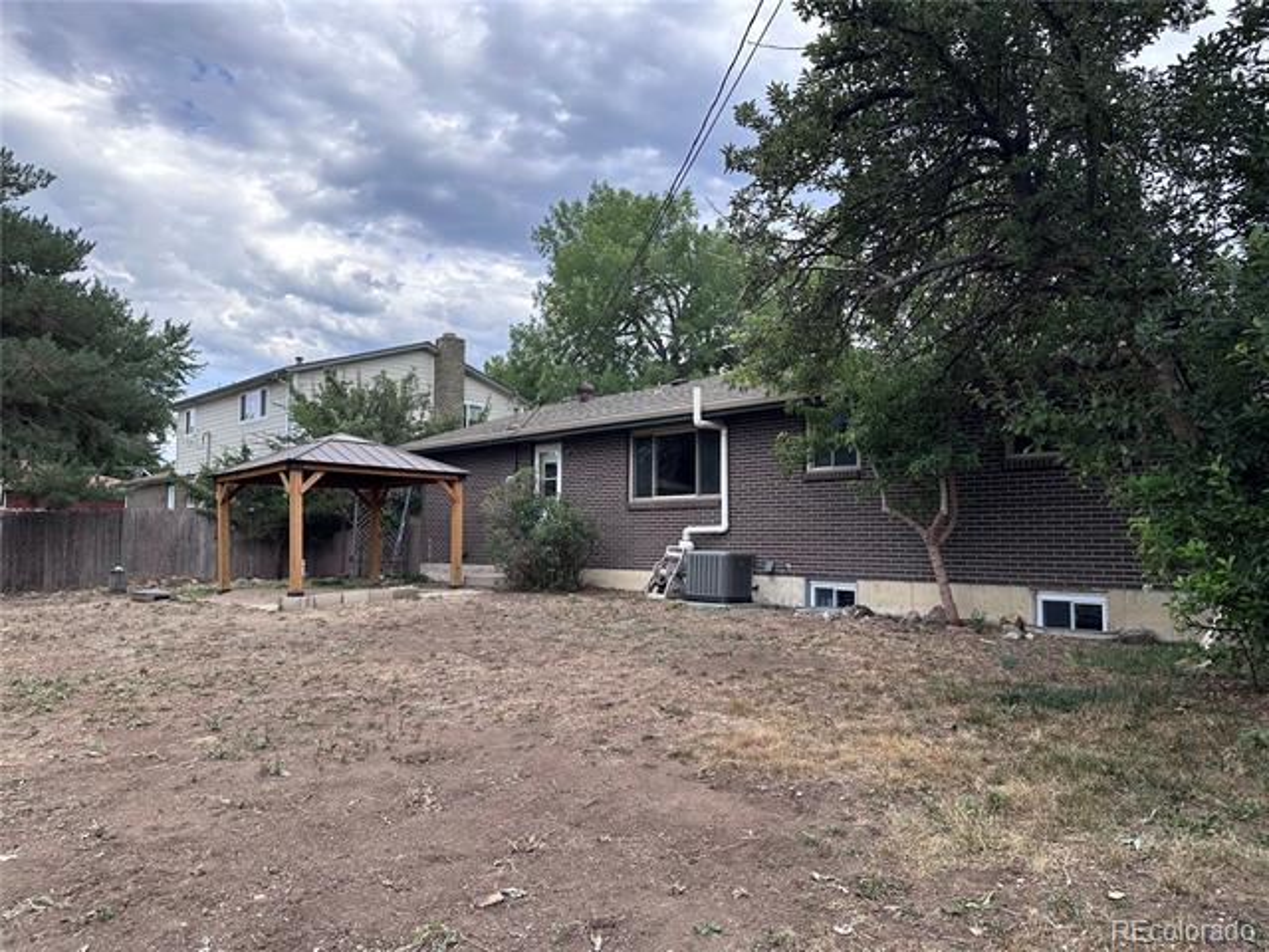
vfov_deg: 56.8
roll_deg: -0.7
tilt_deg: +4.6
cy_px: 476
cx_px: 634
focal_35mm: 24
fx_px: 880
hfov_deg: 71.6
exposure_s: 1/1029
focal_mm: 6.86
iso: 80
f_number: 1.78
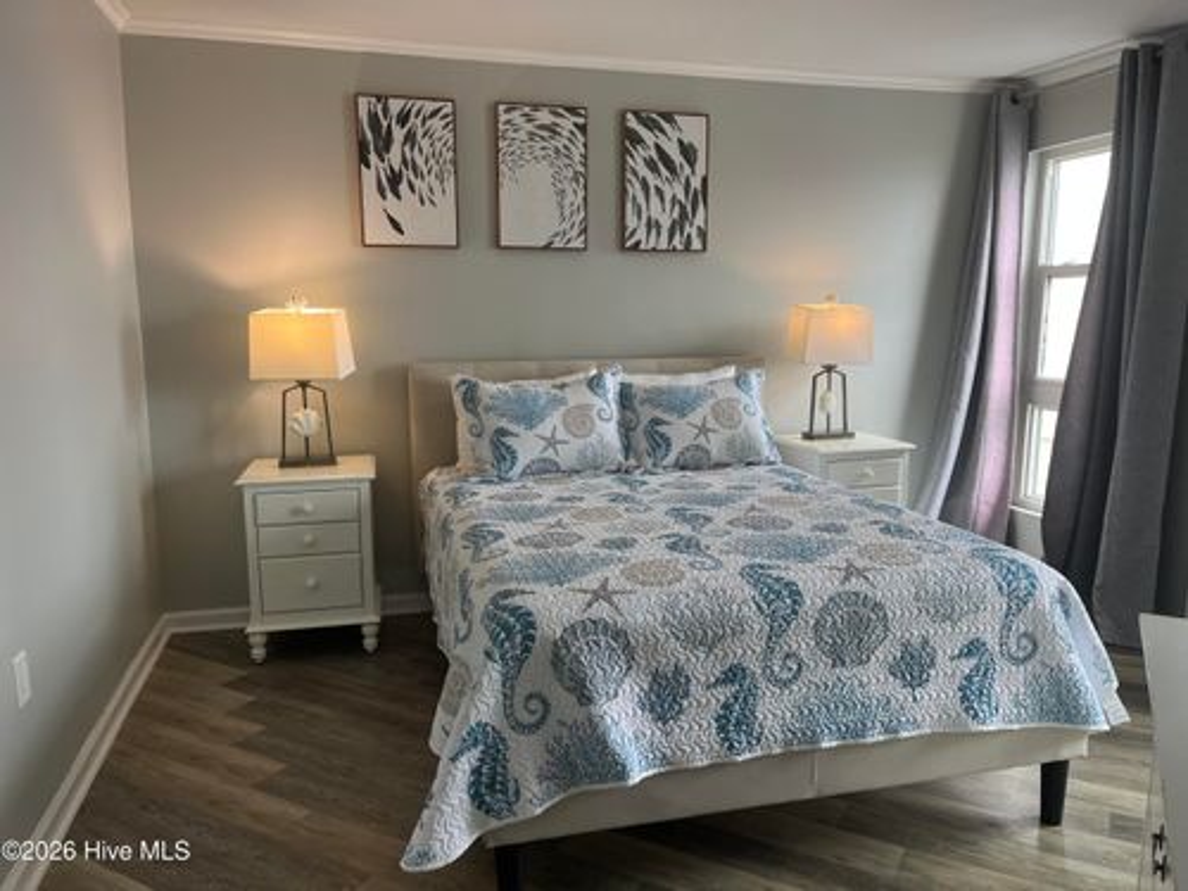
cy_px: 446
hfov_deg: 67.3
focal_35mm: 26
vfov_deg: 53.1
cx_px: 594
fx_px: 892
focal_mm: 5.1
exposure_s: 1/120
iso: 80
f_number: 1.6
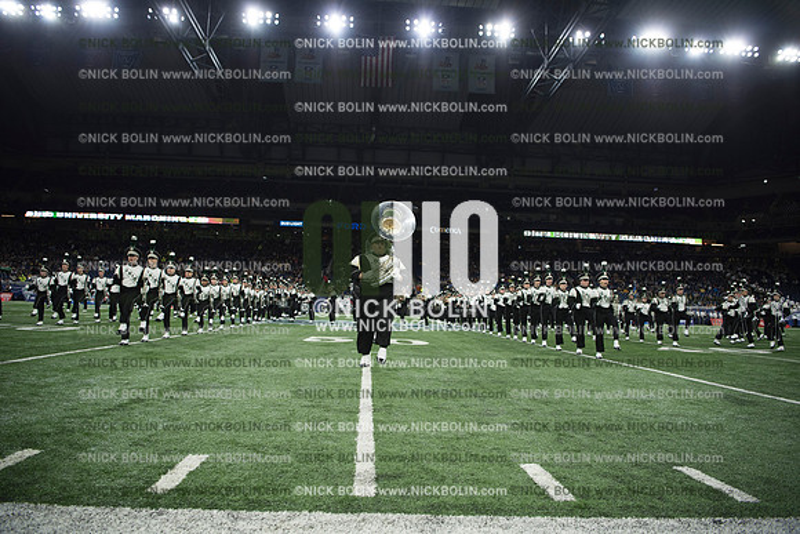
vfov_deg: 53.2
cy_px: 267
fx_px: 533
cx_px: 400
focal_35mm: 24
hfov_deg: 73.7
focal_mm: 24
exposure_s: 1/1250
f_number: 2.8
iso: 1250
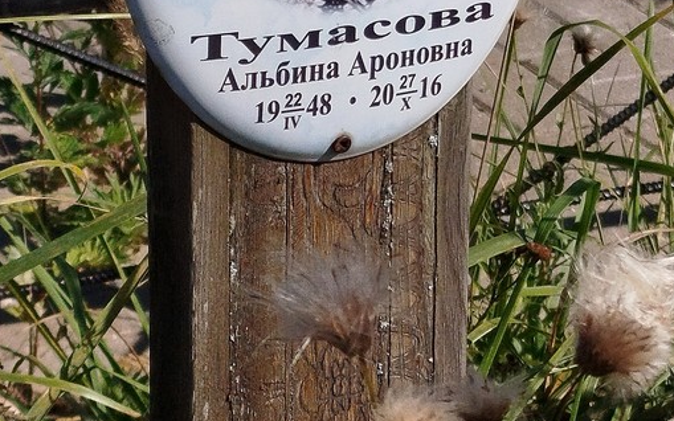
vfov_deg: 21.3
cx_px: 352
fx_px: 1102
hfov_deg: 34.0
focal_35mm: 60
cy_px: 64
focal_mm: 5.31
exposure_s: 1/1256
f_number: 1.7
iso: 50
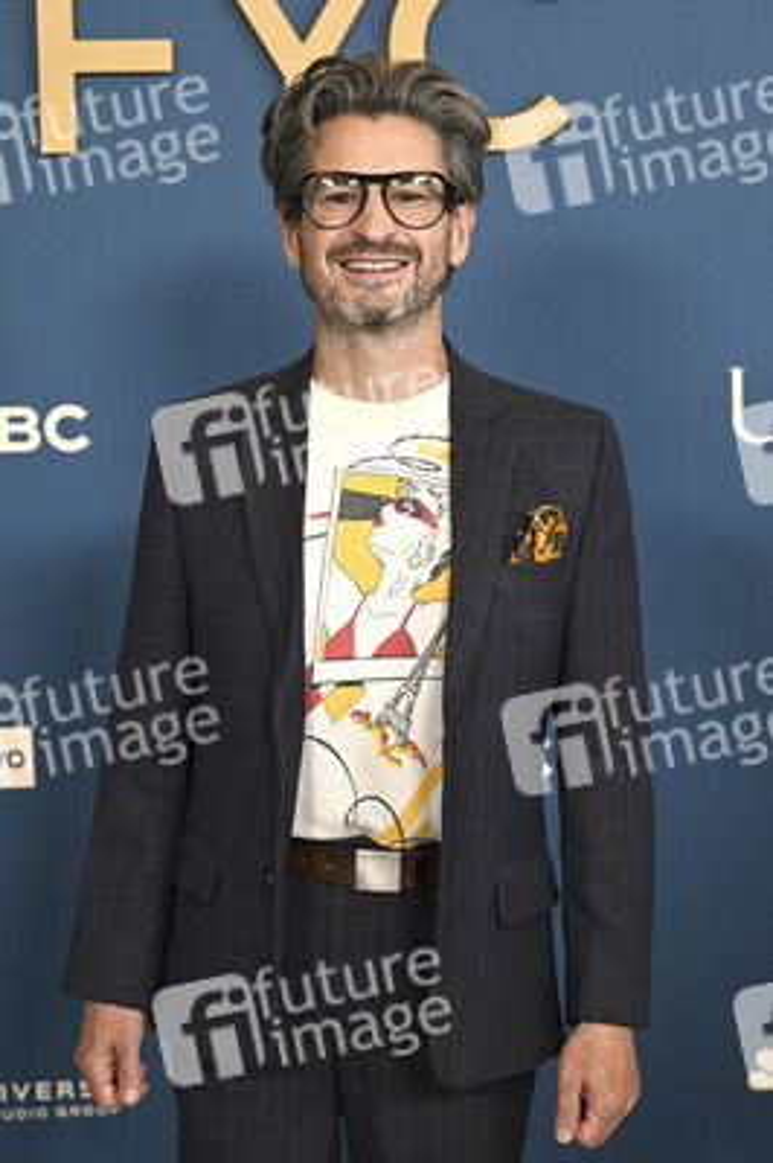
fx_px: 2516
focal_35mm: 78
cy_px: 582
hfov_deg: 17.5
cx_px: 386
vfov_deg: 26.0
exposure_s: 1/320
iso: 2000
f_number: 5.6
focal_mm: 78
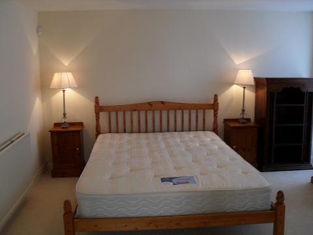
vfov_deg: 40.7
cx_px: 156
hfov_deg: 52.6
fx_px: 316
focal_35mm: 35
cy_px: 118
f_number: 2.8
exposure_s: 1/45
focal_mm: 6.2
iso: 120
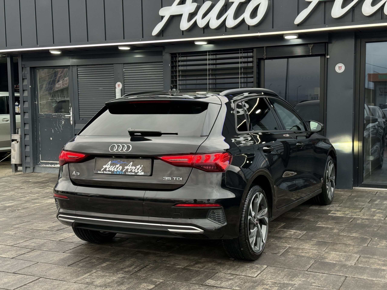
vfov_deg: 30.3
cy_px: 145
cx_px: 194
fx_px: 537
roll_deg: +3.7
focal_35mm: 48
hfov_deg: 39.7
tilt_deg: -3.6
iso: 160
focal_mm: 6.76
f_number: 1.78
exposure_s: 1/242
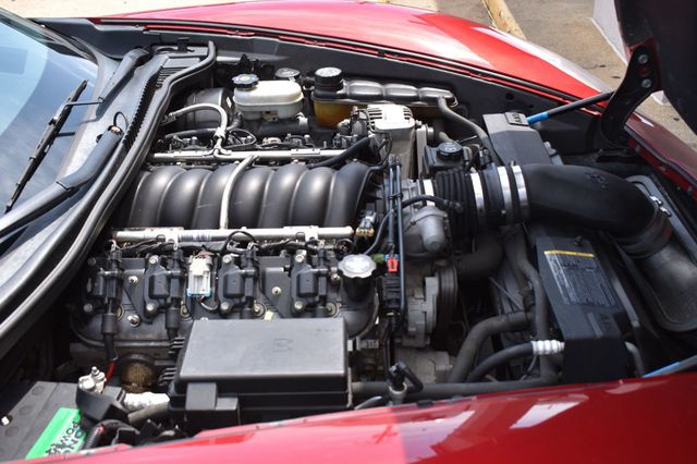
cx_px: 348
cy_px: 232
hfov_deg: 47.9
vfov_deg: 33.0
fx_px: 784
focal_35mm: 40
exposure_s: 1/320
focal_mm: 27
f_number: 7.1
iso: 200
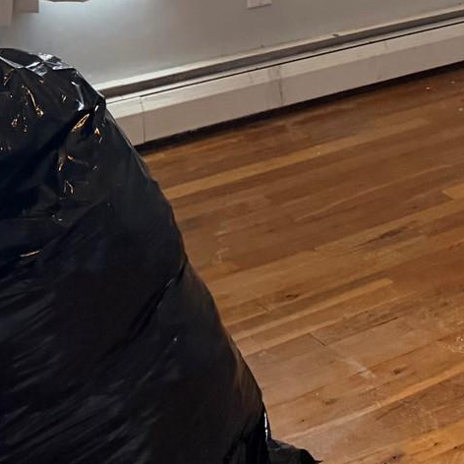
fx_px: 1395
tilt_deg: -9.3
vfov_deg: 17.4
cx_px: 548
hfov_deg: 18.0
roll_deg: -0.2
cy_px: -190
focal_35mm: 92
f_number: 1.78
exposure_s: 1/60
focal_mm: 6.76
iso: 400
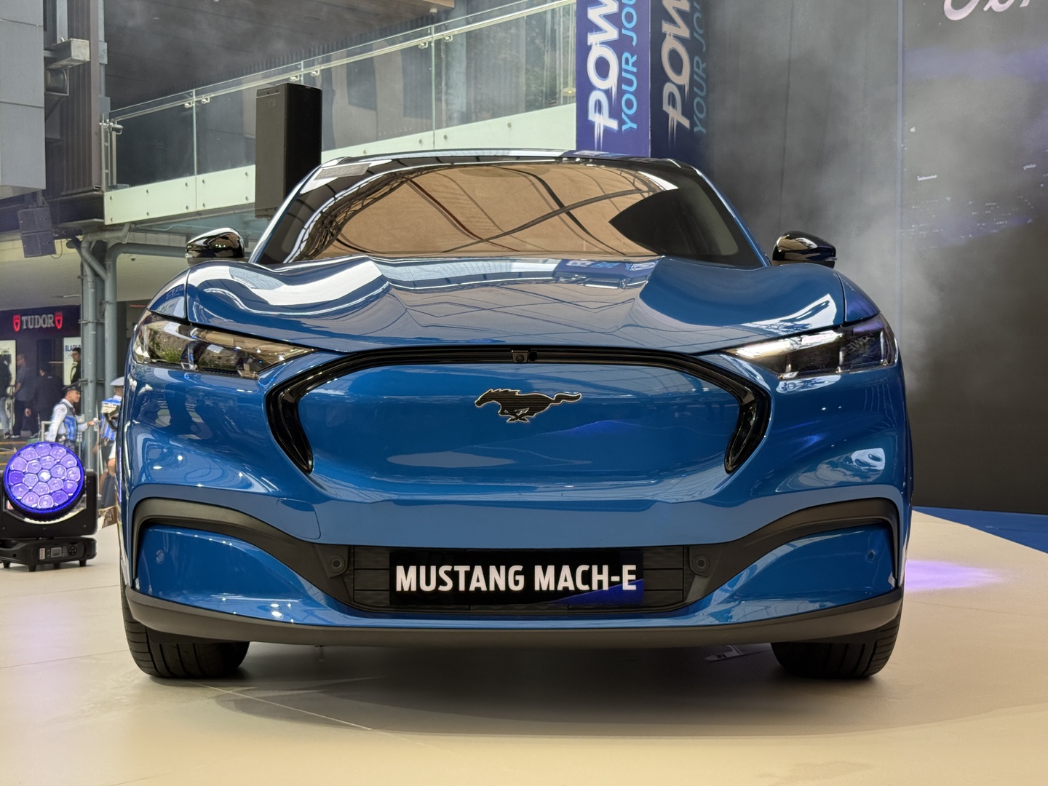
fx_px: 1453
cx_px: 524
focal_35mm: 48
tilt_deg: +0.9
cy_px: 393
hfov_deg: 39.7
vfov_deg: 30.3
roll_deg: -0.3
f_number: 1.78
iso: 100
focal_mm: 6.76
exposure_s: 1/687
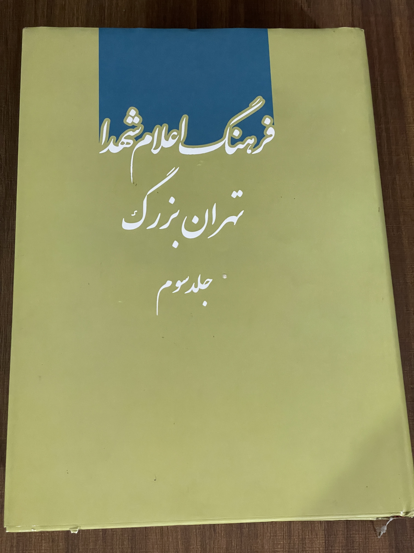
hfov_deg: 28.0
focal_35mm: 52
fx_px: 829
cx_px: 207
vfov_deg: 36.8
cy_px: 276
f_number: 2
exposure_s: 1/54
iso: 800
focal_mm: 6
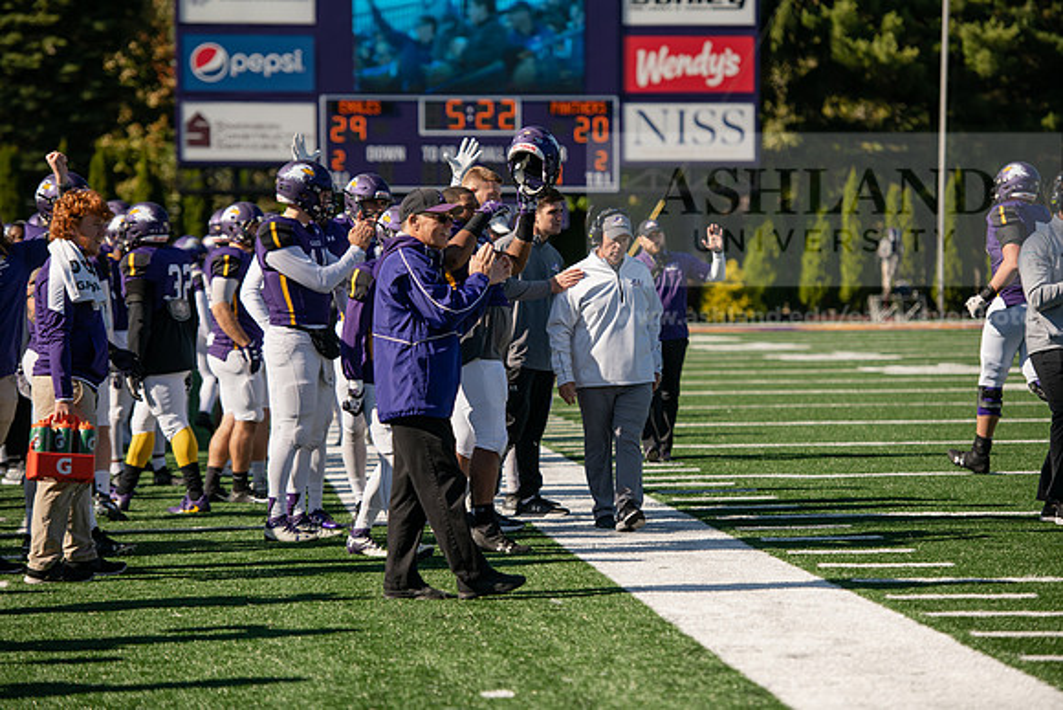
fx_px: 4135
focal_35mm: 140
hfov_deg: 14.7
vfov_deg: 9.8
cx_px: 532
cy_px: 355
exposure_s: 1/2000
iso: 125
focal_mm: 140
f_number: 3.5
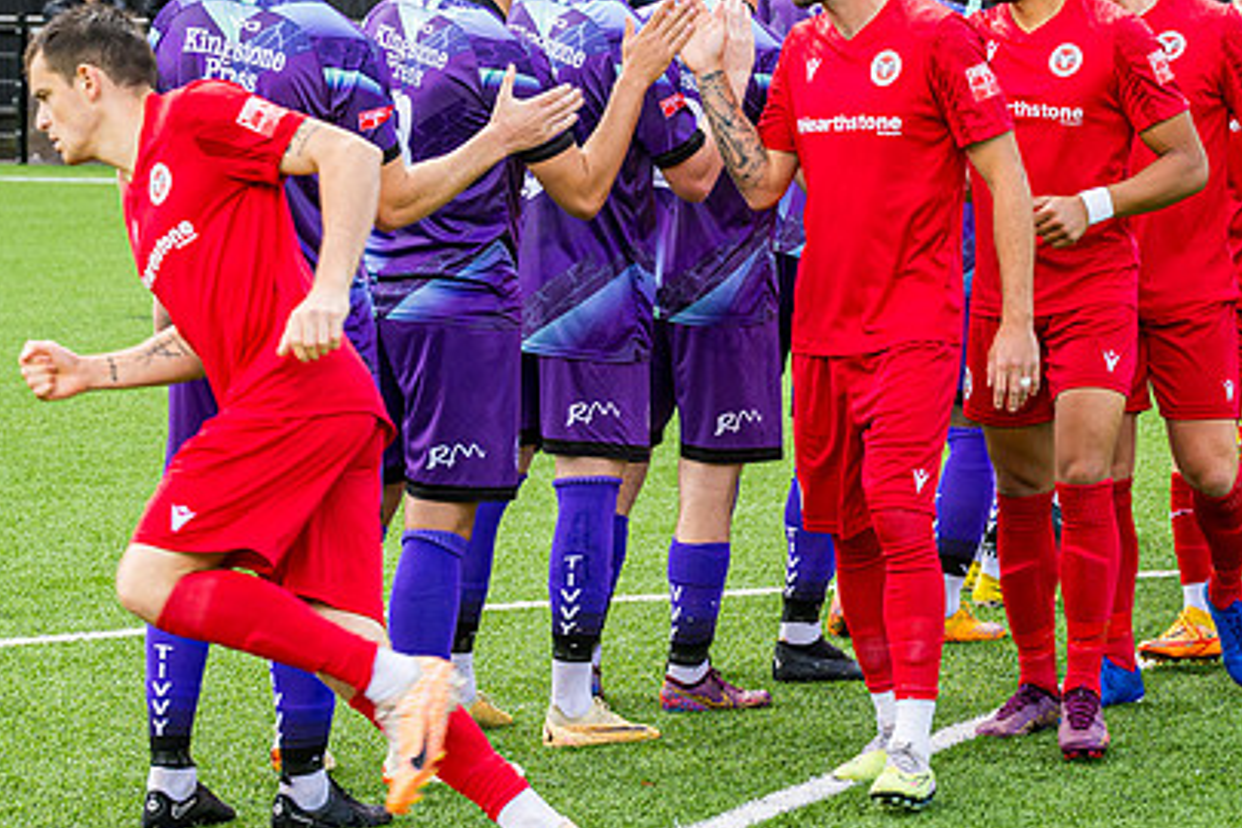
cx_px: 946
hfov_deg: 11.5
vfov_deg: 7.7
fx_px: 6175
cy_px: 454
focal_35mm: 179
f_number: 5
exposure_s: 1/500
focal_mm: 70
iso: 200
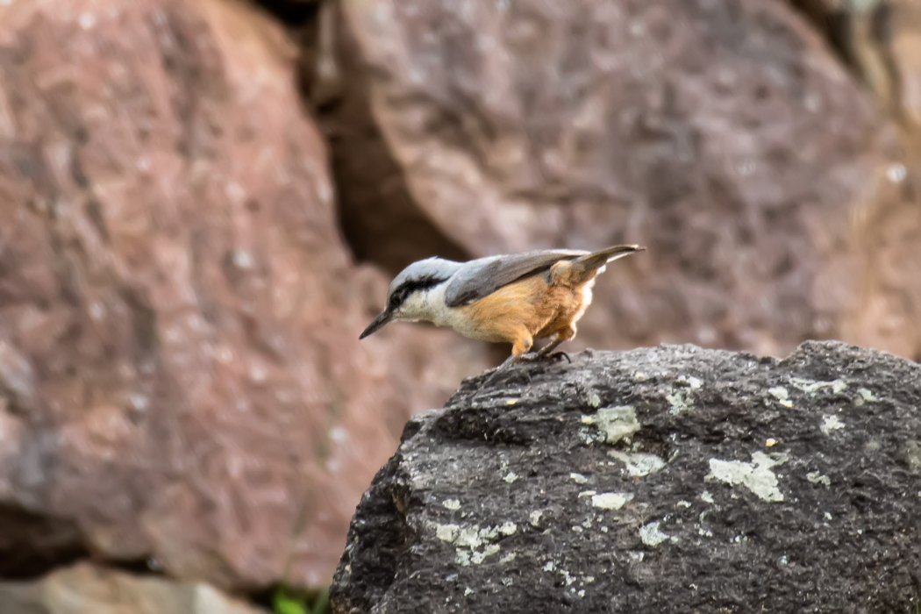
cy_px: 307
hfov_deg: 2.9
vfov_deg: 1.9
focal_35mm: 720
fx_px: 18419
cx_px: 460
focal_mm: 480
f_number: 6.3
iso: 500
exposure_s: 1/200
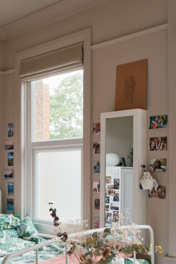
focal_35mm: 49
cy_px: 164
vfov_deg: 40.1
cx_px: 64
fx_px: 359
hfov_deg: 27.4
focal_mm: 23.4
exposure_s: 1/4
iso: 160
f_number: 11
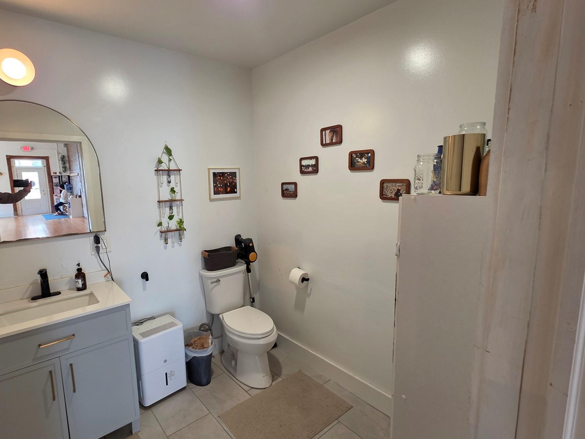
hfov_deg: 90.6
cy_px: 223
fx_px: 287
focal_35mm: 17
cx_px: 256
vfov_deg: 74.7
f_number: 1.9
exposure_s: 1/60
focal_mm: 2.2
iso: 160
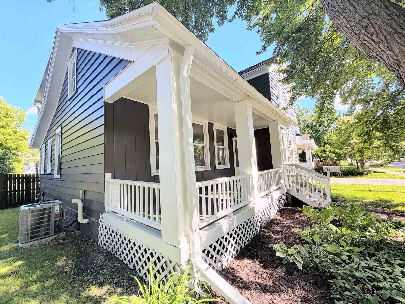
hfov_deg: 102.1
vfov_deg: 85.7
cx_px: 202
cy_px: 152
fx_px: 164
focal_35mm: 14
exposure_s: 1/427
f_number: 2.2
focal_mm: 2.22
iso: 64
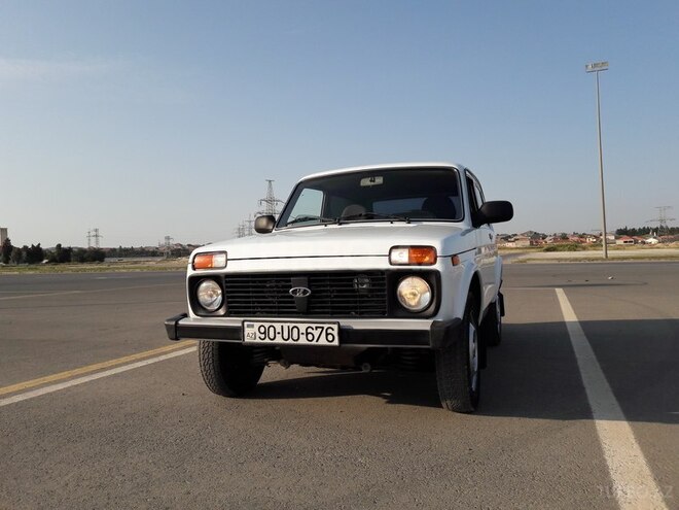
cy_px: 255
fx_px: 549
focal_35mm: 28
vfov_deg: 49.7
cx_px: 340
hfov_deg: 63.4
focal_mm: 3.7
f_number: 1.9
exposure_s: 1/1739
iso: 40
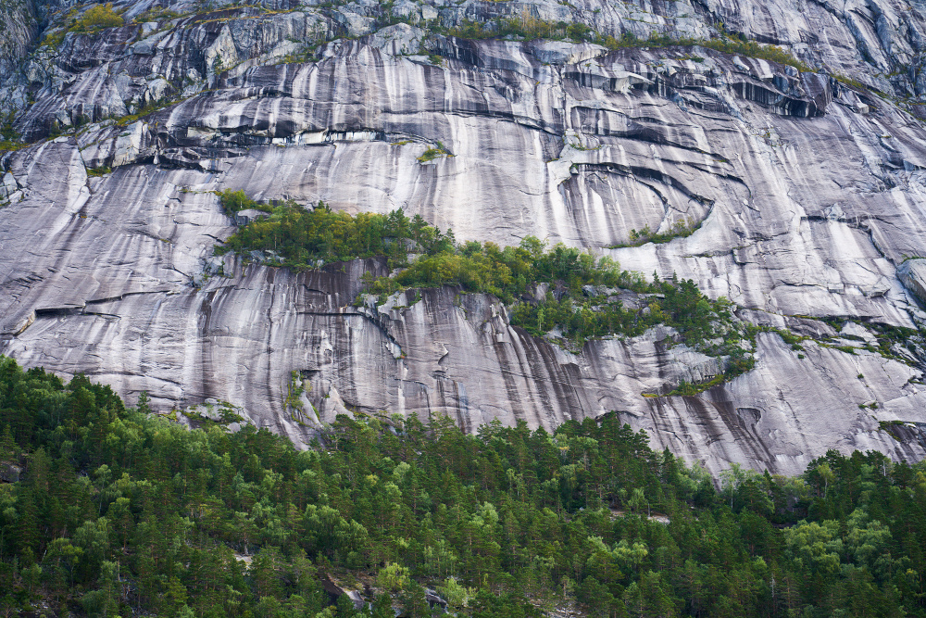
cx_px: 463
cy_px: 309
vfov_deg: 16.1
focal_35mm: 85
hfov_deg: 23.9
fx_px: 2187
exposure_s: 1/45
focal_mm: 85
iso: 200
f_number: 5.6
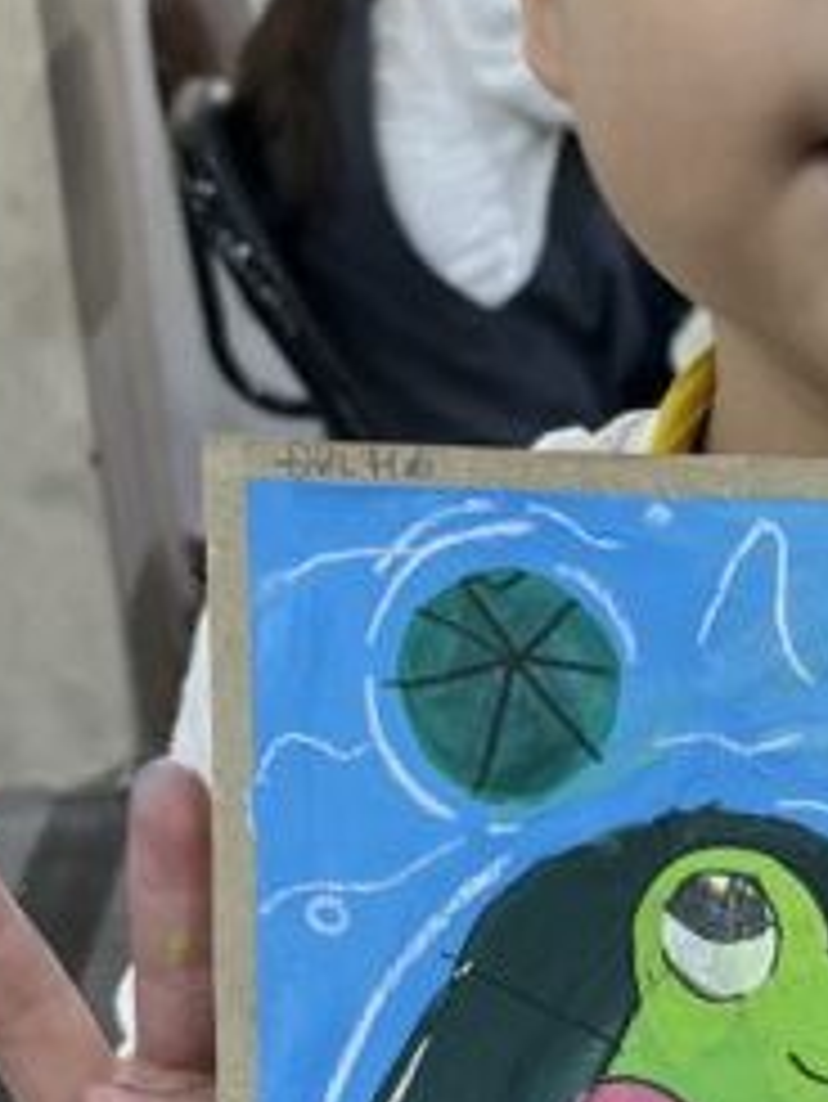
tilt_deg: -21.7
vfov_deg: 18.5
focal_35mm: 106
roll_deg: +2.5
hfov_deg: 13.7
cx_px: 900
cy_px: 787
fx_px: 3378
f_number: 1.6
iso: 100
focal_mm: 5.1
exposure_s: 1/100
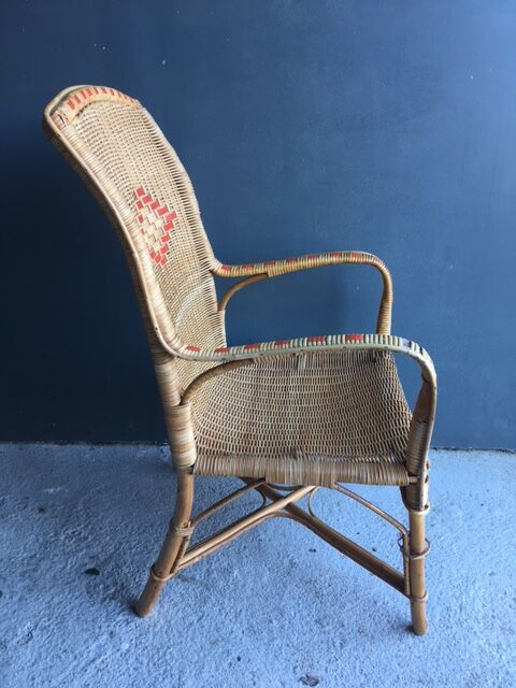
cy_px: 344
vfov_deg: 61.7
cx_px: 258
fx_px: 576
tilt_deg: -23.9
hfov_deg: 48.2
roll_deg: +0.2
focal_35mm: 29
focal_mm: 4.15
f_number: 2.2
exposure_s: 1/33
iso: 32
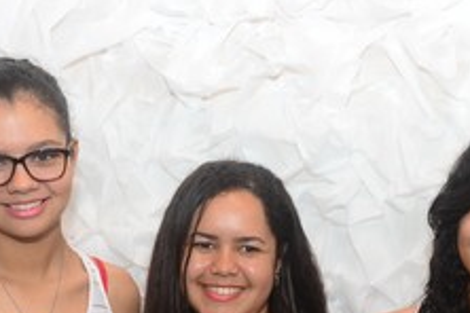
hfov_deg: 30.1
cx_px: 254
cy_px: 309
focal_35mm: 67
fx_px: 875
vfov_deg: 19.7
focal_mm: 22
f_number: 5
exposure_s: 1/60
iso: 800
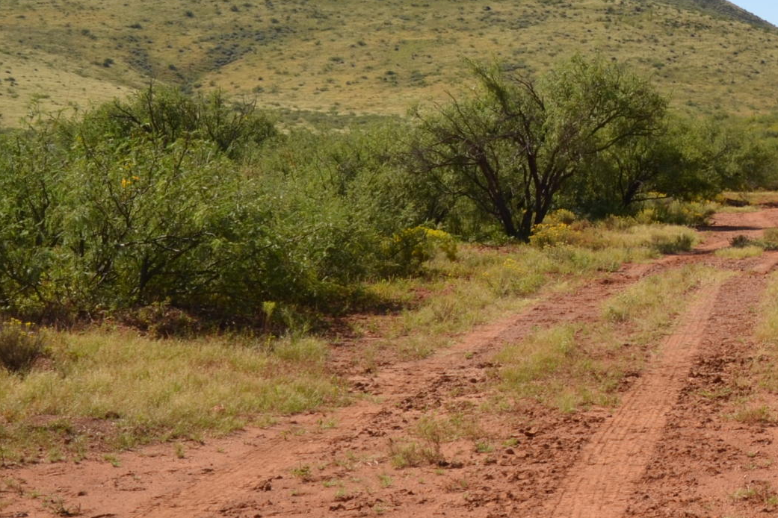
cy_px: 134
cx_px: 951
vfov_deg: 13.7
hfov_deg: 19.3
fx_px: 2149
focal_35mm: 99
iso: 100
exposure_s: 1/250
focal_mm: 23
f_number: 8
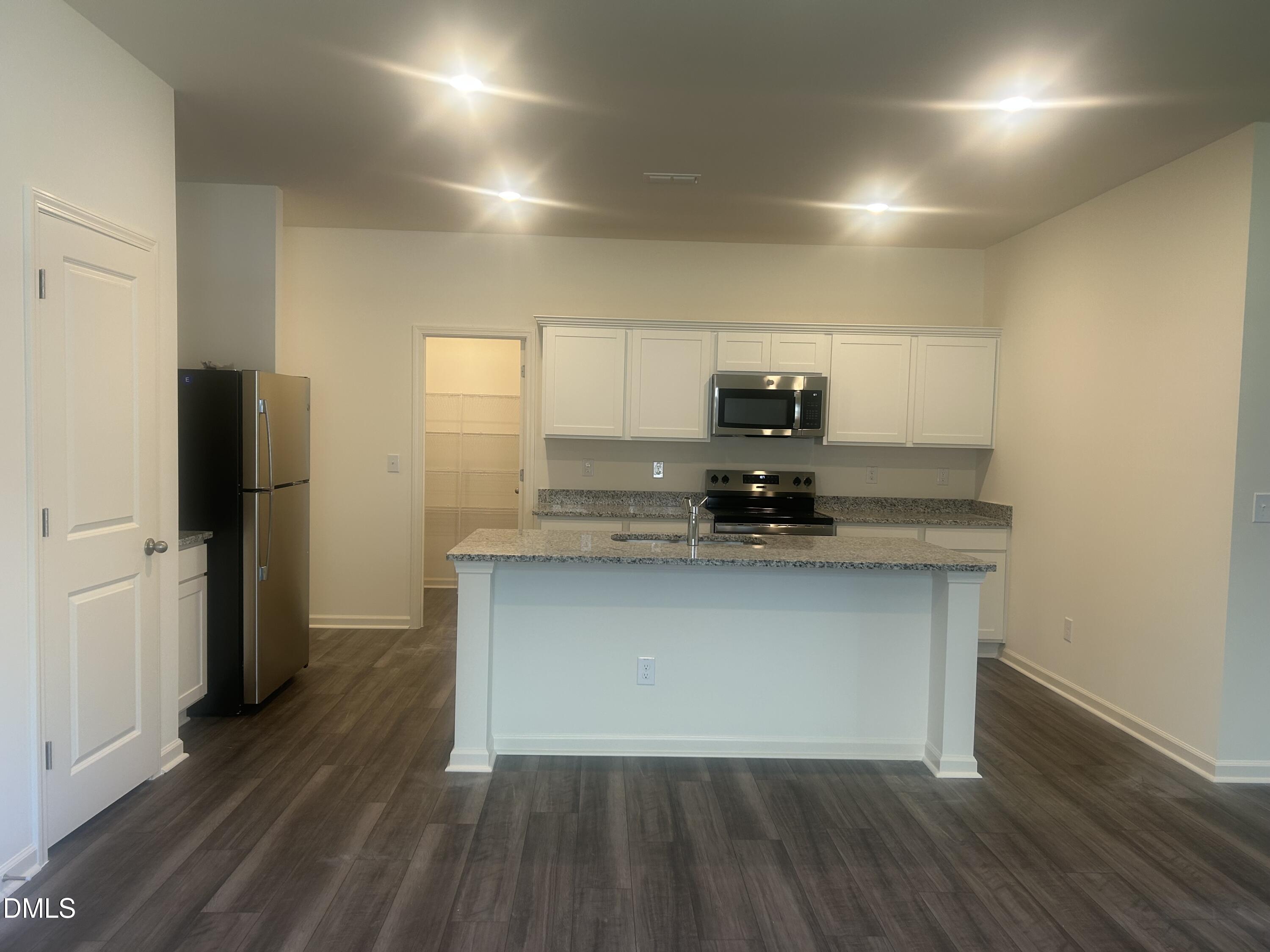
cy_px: 476
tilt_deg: -3.2
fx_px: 954
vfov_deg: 53.1
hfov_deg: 67.3
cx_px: 635
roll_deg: -0.6
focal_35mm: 26
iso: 64
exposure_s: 1/60
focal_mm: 5.7
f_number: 1.5
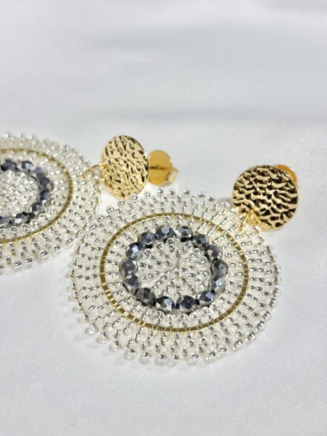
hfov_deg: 28.0
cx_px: 164
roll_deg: +7.3
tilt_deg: -38.8
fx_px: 655
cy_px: 218
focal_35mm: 52
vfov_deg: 36.8
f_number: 1.6
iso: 32
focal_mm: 5.96
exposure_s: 1/250
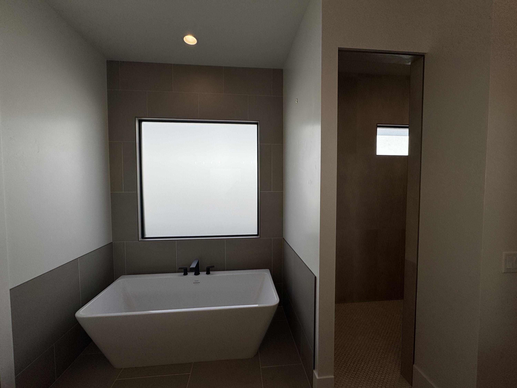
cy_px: 194
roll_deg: +0.4
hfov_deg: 102.1
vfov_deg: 85.7
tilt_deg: -1.6
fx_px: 209
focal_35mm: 14
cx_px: 258
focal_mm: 2.22
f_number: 2.2
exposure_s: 1/921
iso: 40
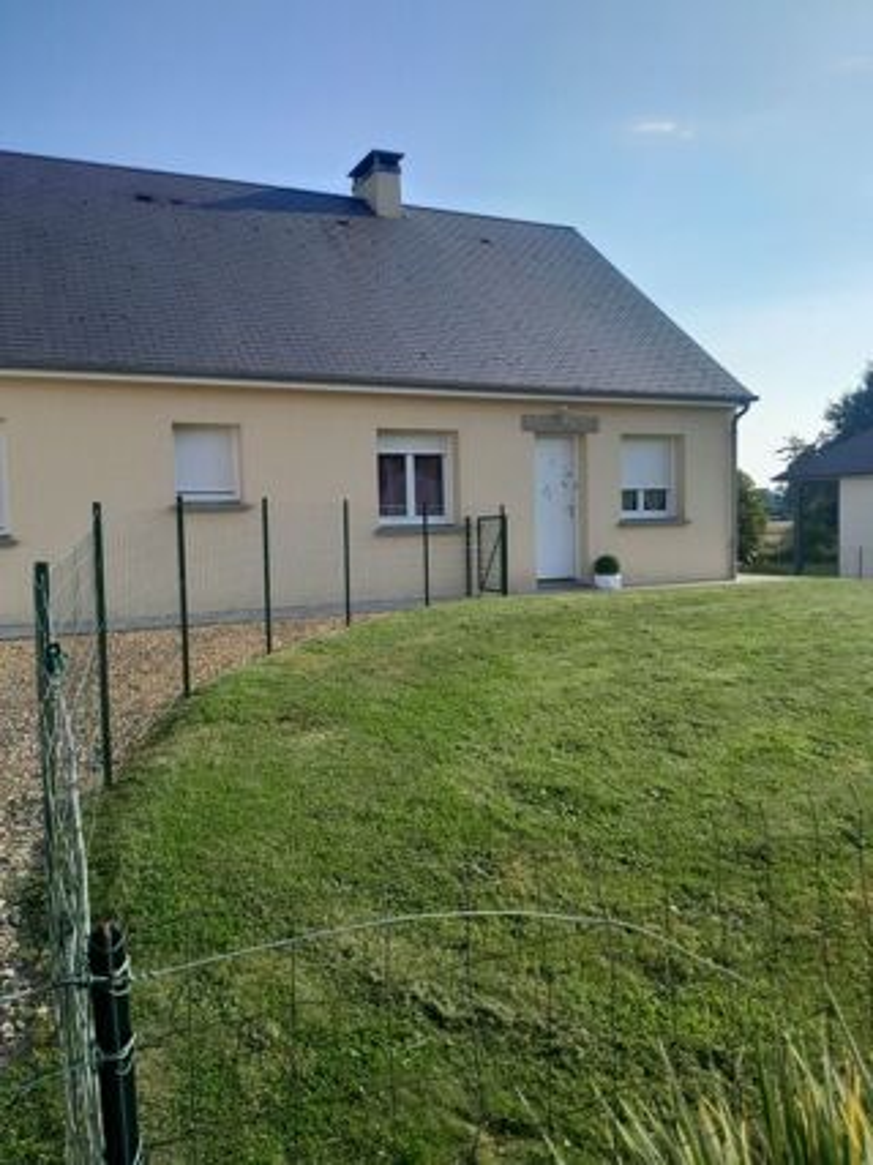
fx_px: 875
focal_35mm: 26
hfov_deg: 53.0
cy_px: 582
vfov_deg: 67.3
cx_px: 436
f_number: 1.8
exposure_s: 1/395
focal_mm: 3.98
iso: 40
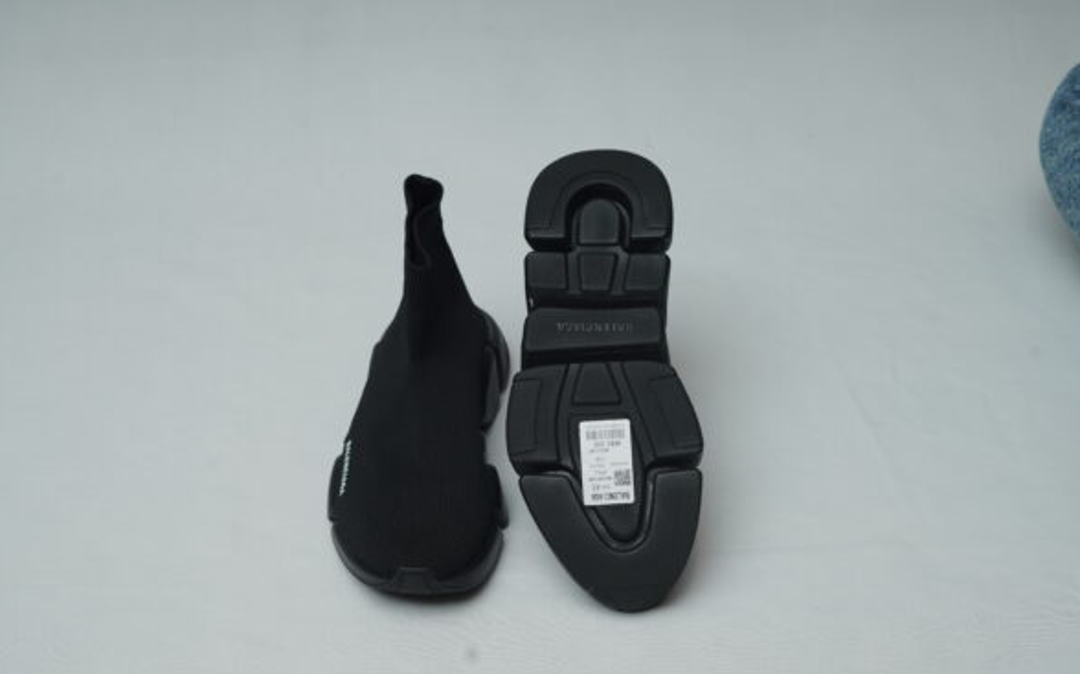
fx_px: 1530
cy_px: 349
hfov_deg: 38.9
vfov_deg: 24.8
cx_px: 533
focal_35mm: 52
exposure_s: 1/200
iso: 320
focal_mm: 50
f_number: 6.3
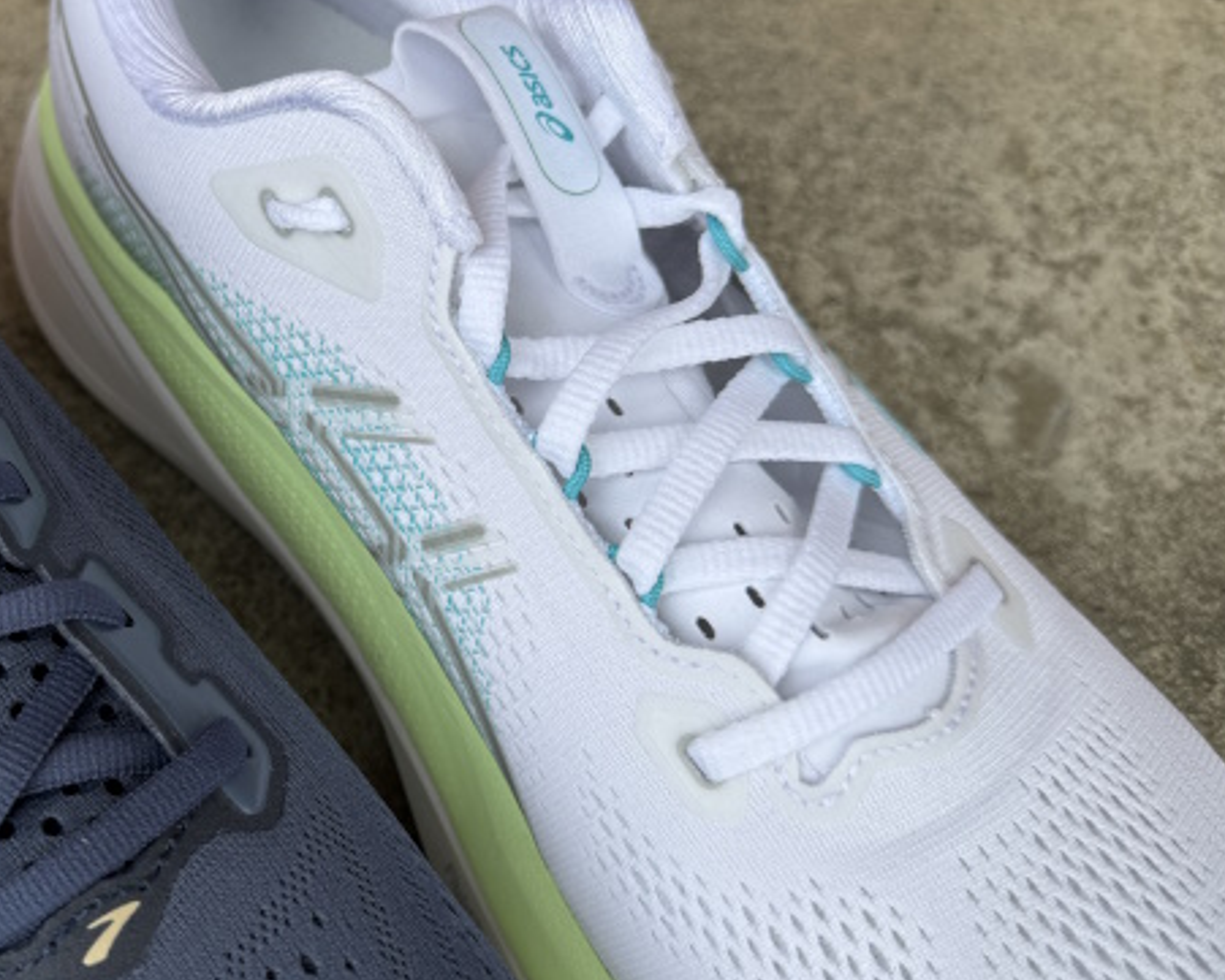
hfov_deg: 45.0
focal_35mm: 39
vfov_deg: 38.2
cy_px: 452
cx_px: 285
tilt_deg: -53.1
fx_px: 1414
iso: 80
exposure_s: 1/1032
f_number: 1.78
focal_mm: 6.76
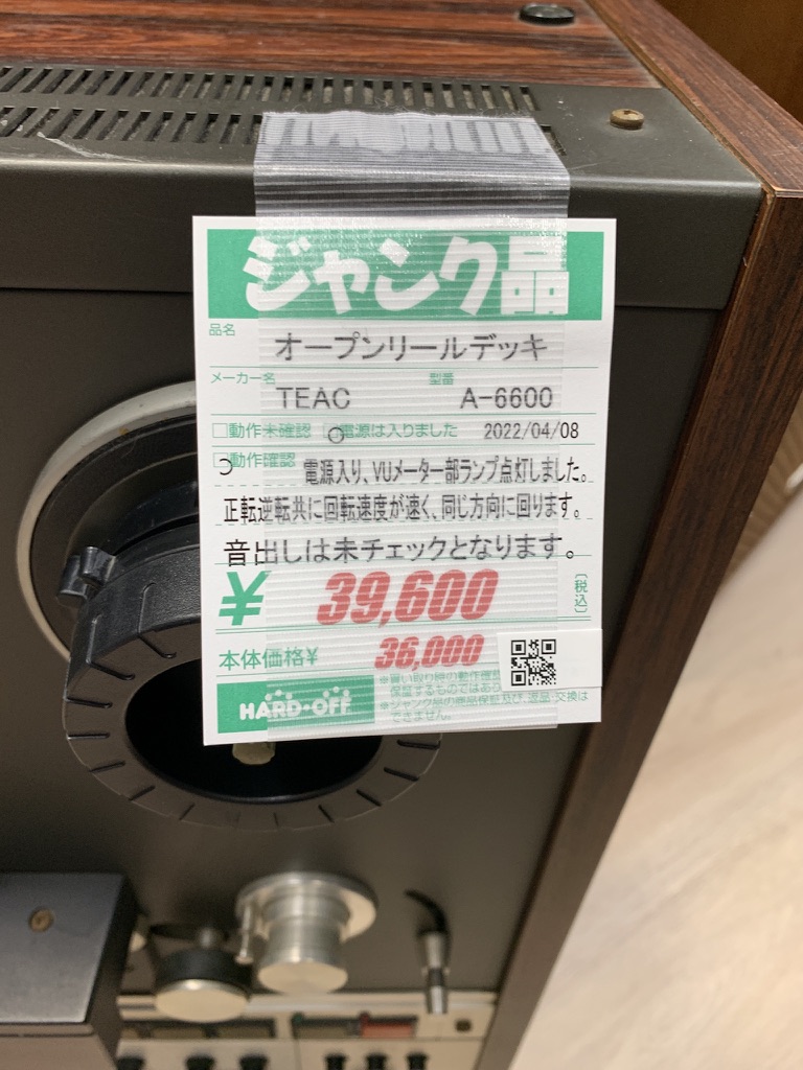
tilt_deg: -43.7
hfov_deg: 53.1
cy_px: 535
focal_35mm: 26
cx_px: 402
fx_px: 804
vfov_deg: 67.3
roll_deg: -2.8
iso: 64
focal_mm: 4.25
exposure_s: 1/60
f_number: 1.8
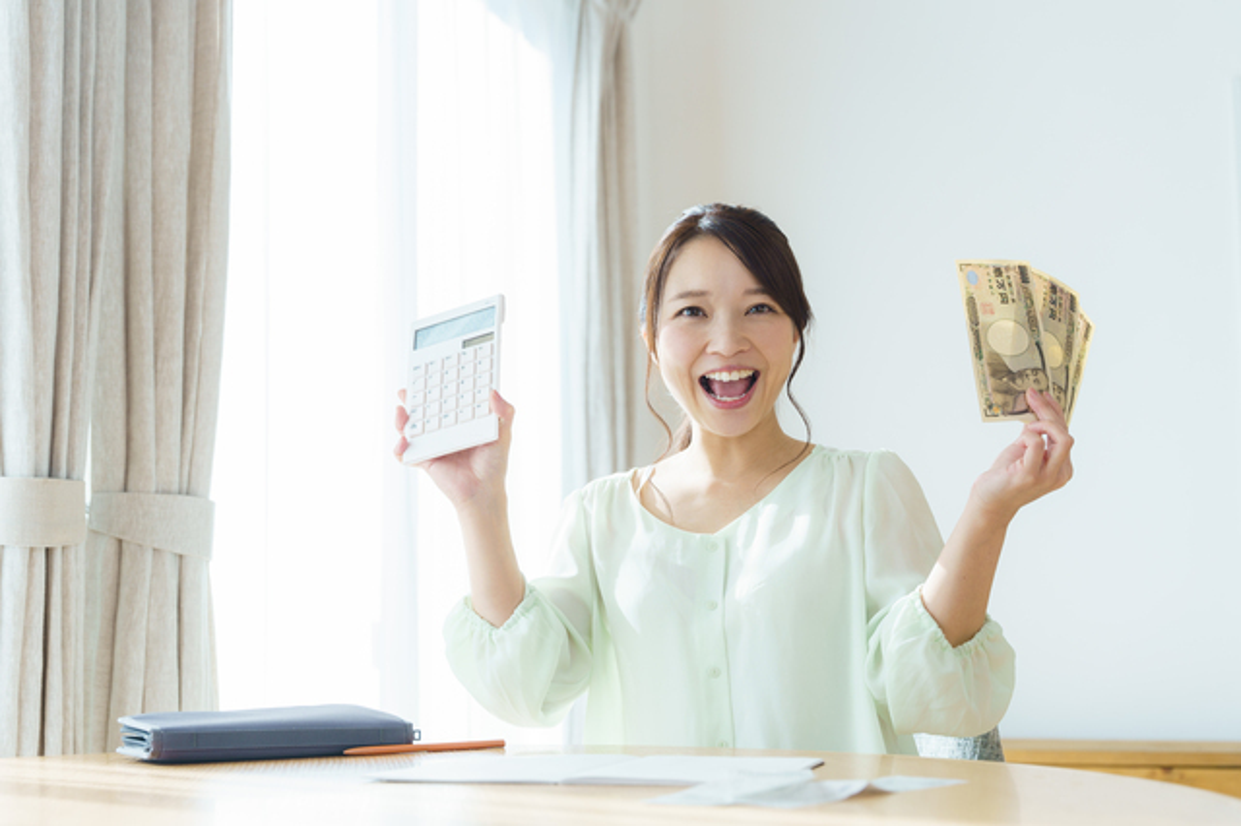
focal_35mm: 46
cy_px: 413
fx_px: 1575
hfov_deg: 43.0
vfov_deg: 29.4
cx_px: 620
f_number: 4
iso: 160
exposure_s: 1/200
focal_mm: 45.7
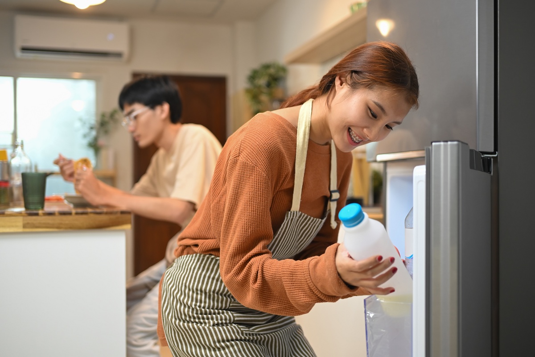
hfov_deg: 48.5
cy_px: 178
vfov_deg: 33.4
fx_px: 594
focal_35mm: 40
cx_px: 268
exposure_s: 1/250
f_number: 2
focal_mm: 40
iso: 800
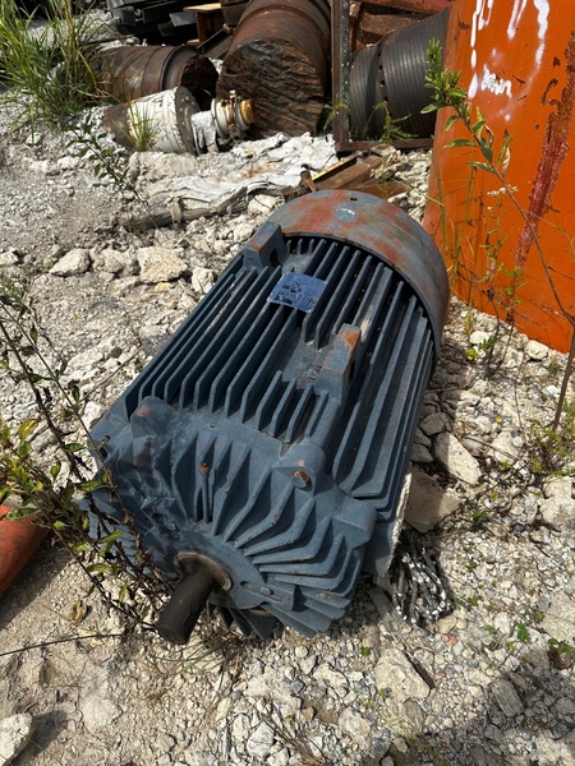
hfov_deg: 56.8
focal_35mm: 24
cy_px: 383
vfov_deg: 71.6
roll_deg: +0.1
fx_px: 532
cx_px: 288
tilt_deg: -39.5
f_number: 1.78
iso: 80
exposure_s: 1/4348
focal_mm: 6.86
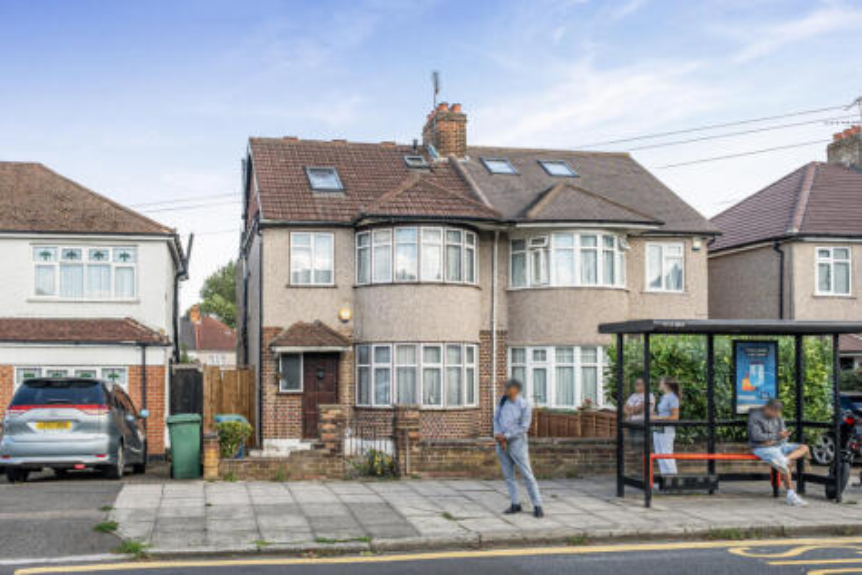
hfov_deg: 61.9
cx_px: 431
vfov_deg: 43.6
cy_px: 288
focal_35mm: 30
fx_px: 719
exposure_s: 1/200
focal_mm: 20
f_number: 8
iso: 400
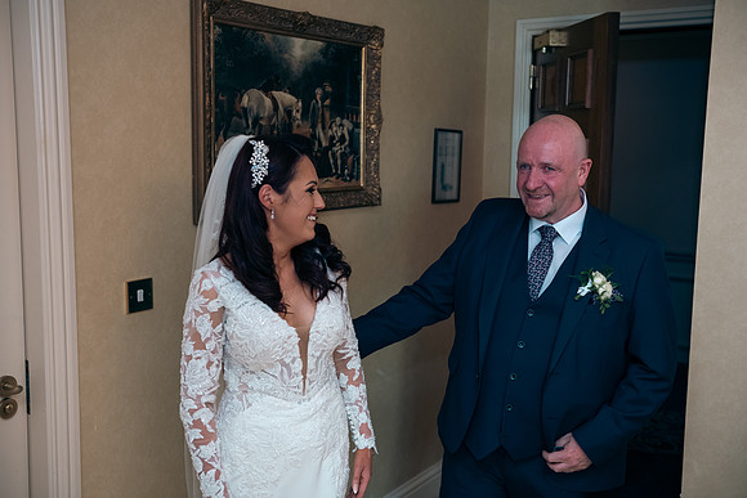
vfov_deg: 33.4
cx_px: 374
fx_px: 830
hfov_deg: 48.4
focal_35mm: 40
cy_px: 249
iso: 640
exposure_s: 1/160
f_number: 3.5
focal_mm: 40
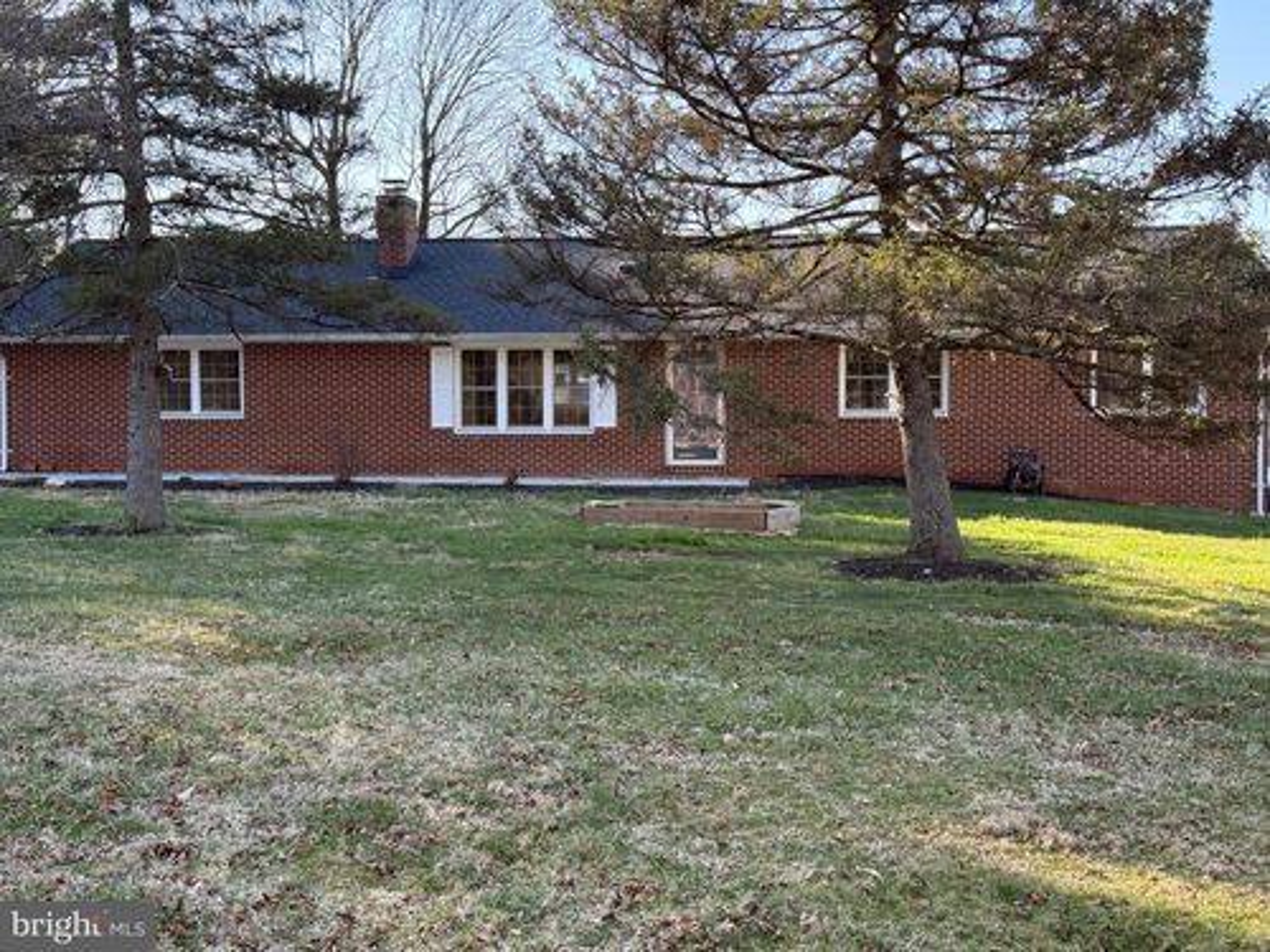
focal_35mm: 48
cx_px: 635
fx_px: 1761
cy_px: 476
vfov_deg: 30.3
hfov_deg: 39.7
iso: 80
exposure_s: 1/620
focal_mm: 6.76
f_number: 1.78
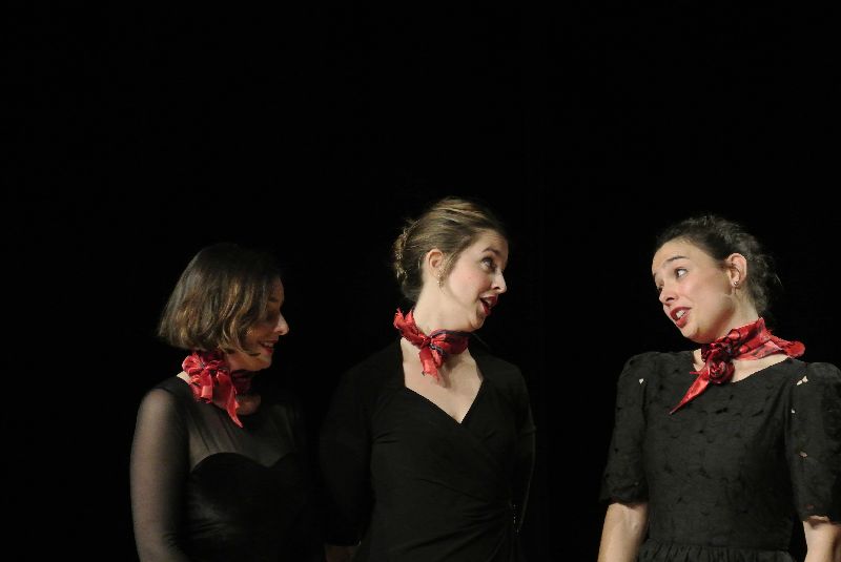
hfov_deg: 11.0
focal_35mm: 186
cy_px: 281
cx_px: 420
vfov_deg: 7.4
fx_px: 4349
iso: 2000
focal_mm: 69
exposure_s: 1/60
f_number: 4.8
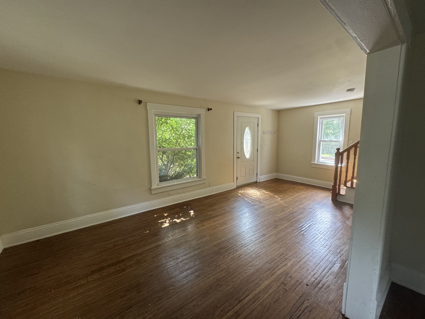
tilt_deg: -7.8
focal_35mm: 14
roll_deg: +0.2
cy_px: 160
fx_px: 172
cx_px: 212
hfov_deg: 102.1
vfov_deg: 85.7
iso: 200
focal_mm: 2.22
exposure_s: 1/99
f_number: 2.2
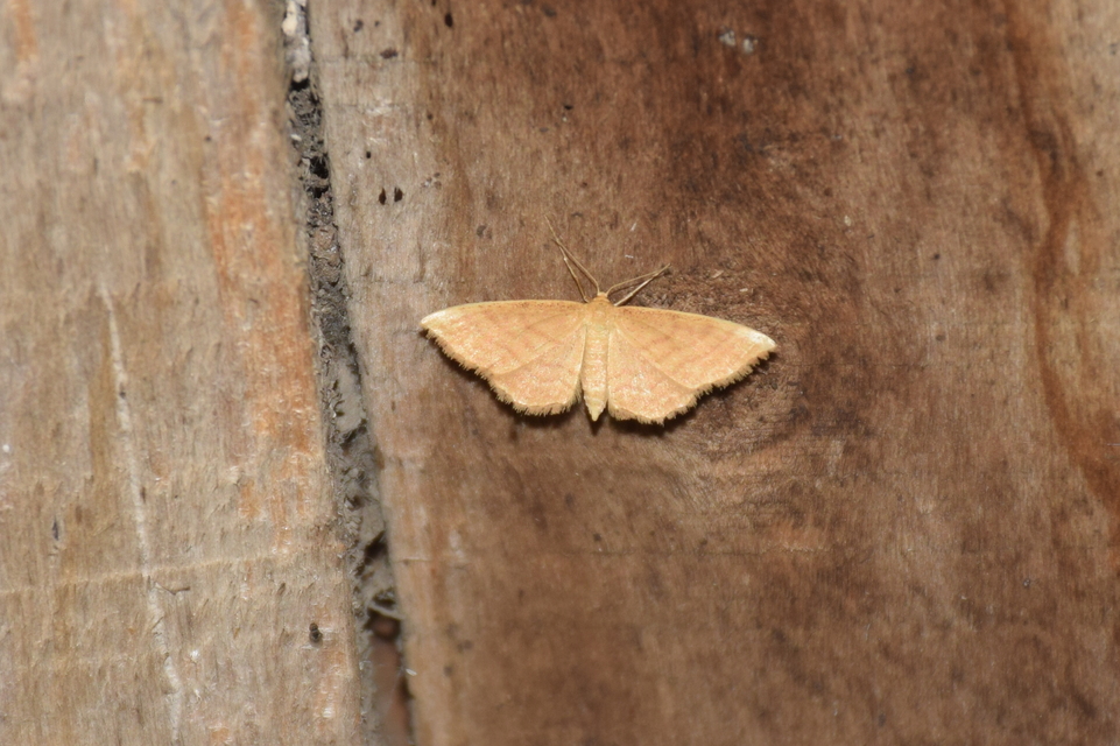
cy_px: 373
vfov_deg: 6.5
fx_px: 6531
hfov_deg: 9.8
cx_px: 560
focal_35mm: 210
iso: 320
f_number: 7.1
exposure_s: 1/60
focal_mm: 140
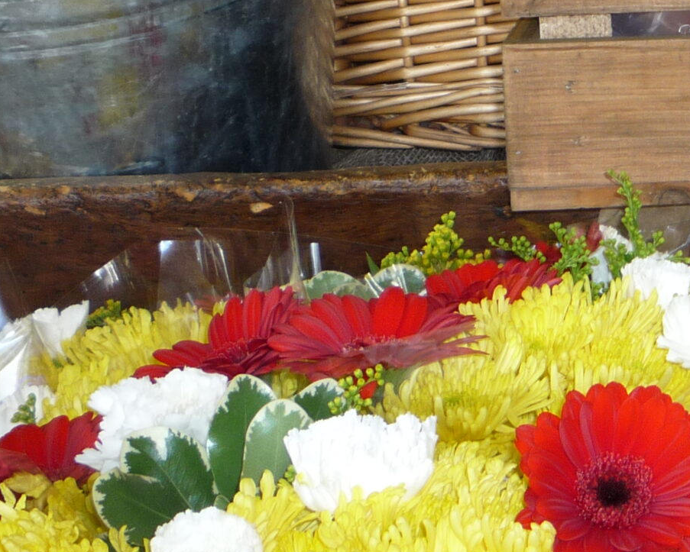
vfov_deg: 17.8
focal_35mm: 83
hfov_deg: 20.7
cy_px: -62
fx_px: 1696
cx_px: 926
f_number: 3.3
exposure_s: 1/30
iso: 100
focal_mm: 5.2
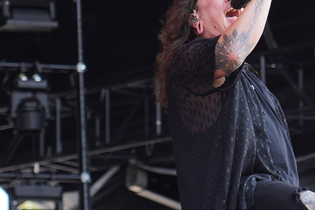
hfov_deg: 6.0
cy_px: 45
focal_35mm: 344
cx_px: 292
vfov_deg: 4.0
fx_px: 3010
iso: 100
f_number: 4.5
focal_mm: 105
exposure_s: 1/160
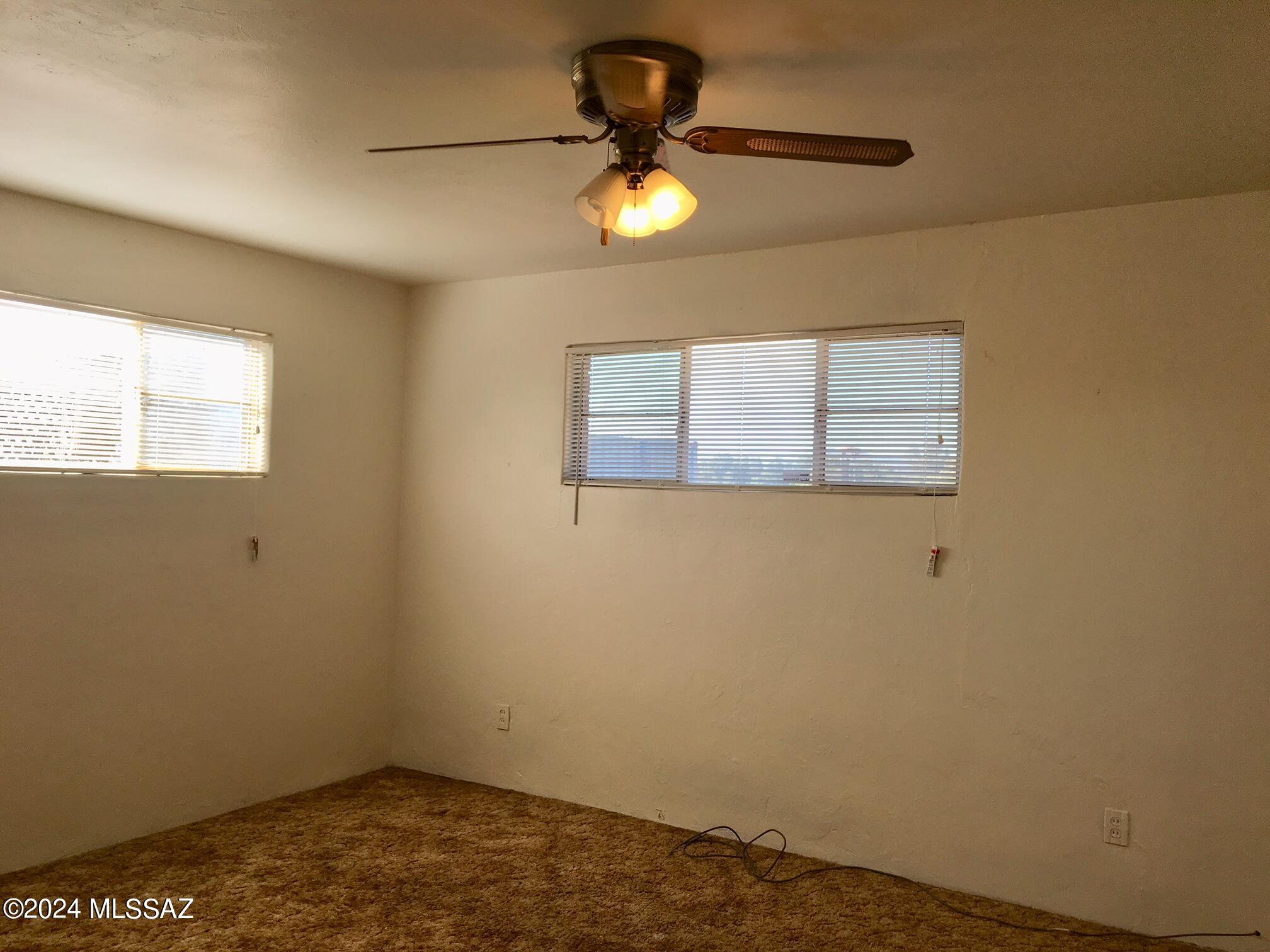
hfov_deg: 61.7
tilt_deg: +0.2
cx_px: 635
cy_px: 476
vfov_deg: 48.2
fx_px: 1064
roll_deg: -2.0
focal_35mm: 29
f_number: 2.2
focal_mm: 4.15
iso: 25
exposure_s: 1/242
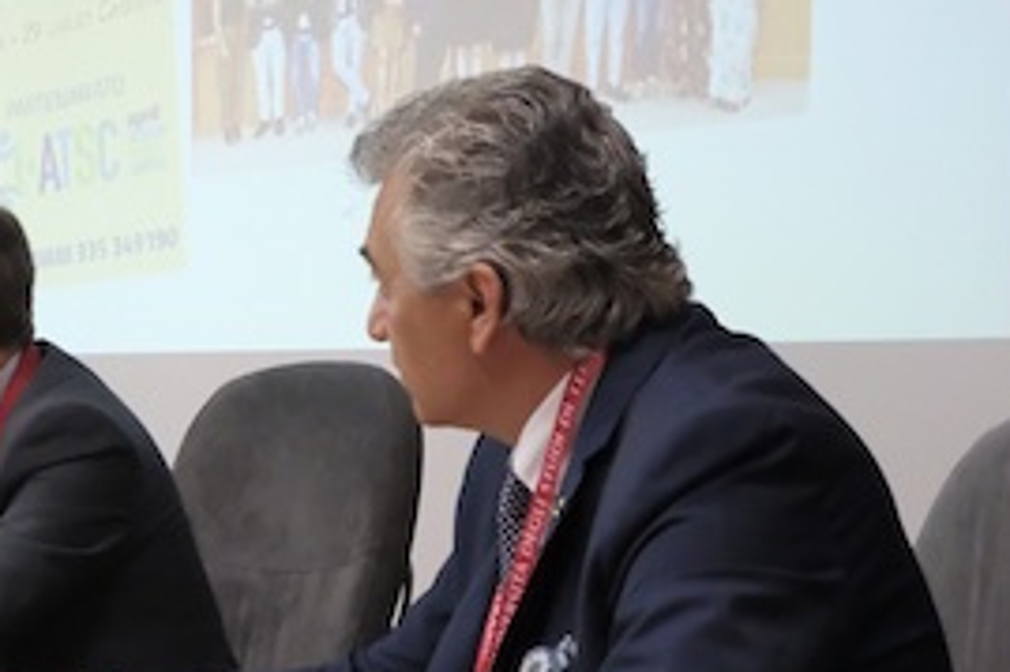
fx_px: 2439
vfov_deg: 15.6
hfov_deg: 21.8
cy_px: 509
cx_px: -180
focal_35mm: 87
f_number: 5.6
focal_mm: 24.3
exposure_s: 1/340
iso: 12800
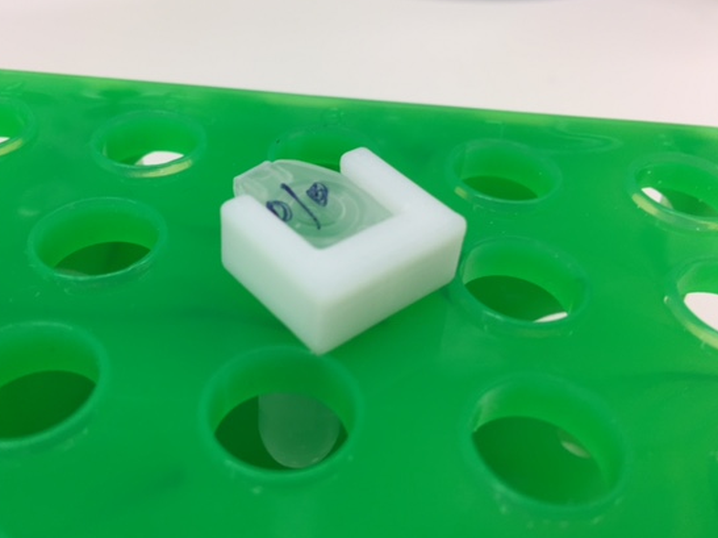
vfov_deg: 41.7
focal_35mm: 34
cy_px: 241
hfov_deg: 53.8
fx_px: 705
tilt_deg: -38.5
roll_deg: -3.4
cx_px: 317
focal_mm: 4.15
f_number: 2.2
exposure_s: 1/50
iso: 40
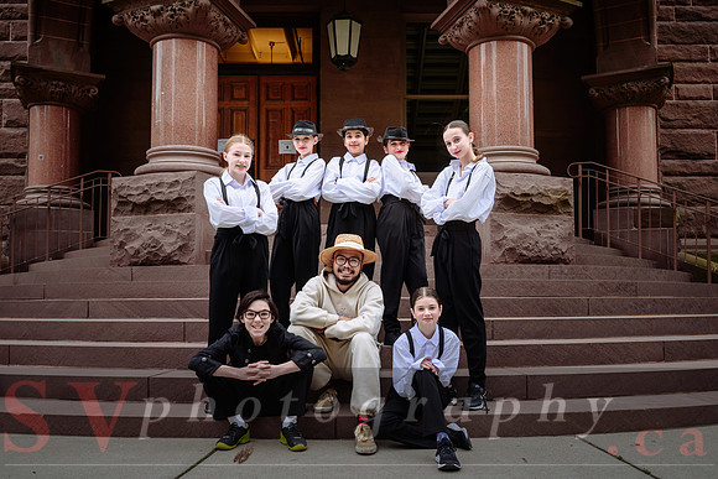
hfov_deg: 54.7
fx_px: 694
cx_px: 359
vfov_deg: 38.1
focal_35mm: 35
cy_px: 248
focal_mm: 32.5
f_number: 4.5
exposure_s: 1/100
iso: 64
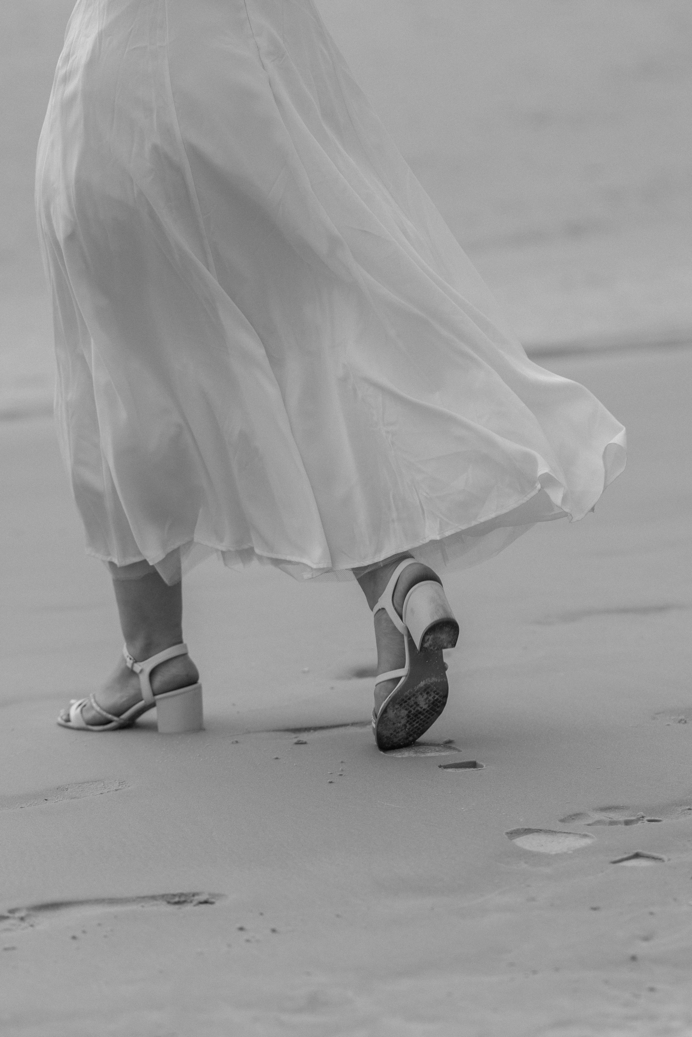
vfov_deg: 16.1
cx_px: 346
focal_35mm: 128
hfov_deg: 10.8
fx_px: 3676
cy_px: 518
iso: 100
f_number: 2.5
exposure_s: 1/800
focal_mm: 85
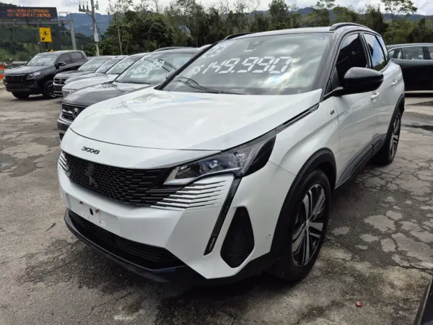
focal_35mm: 23
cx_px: 216
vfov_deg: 58.9
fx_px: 288
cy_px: 162
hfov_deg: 73.9
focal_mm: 5.4
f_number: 1.8
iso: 25
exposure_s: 1/2080
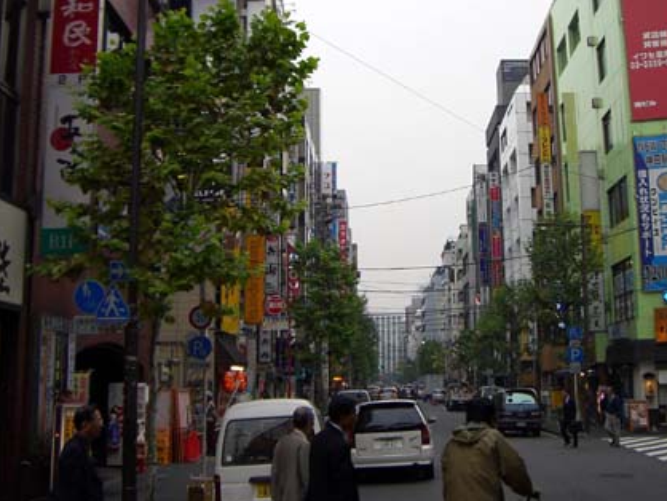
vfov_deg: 29.1
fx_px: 964
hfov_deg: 38.2
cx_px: 332
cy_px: 199
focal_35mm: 50
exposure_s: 1/160
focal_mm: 6.2
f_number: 2.7
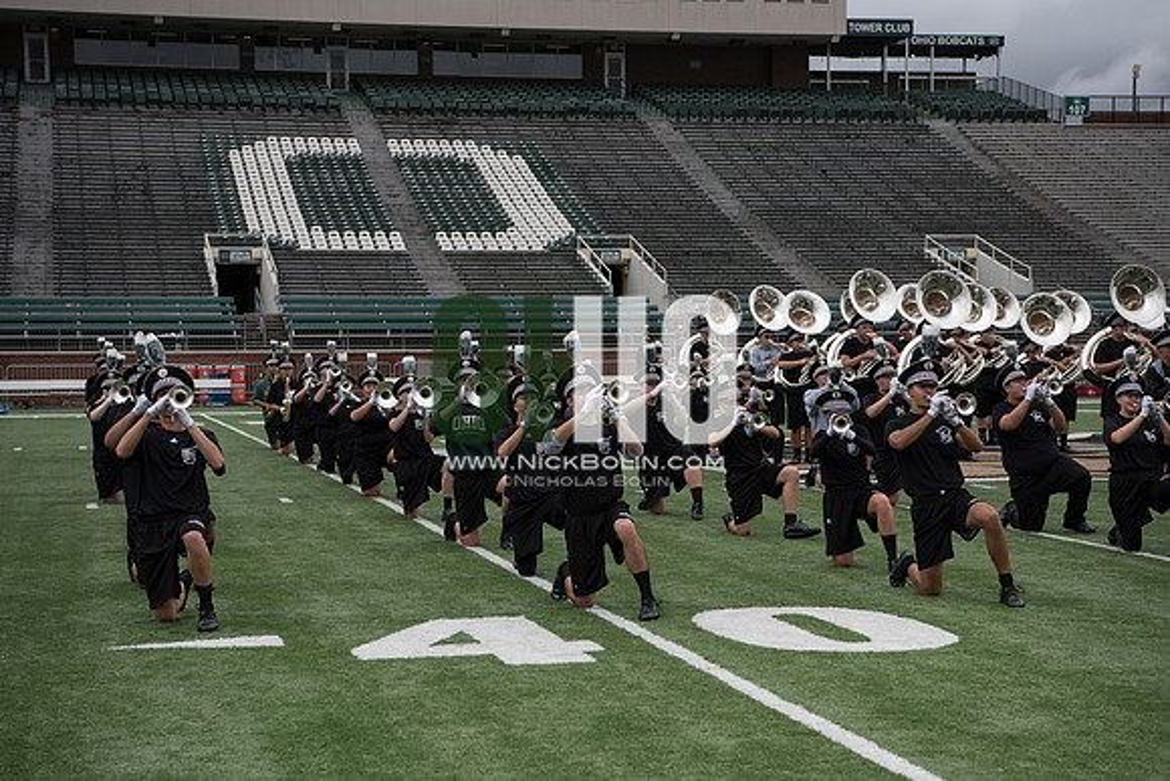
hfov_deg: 28.8
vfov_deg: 19.5
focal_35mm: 70
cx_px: 585
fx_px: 2275
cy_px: 390
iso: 640
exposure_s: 1/3200
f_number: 5.6
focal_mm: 70
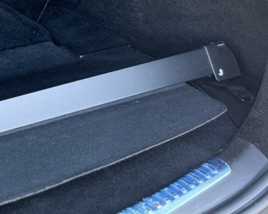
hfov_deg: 12.9
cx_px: -61
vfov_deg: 10.4
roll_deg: +1.2
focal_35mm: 145
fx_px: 1150
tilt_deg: -17.4
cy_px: -60
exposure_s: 1/109
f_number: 1.78
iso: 100
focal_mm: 6.76
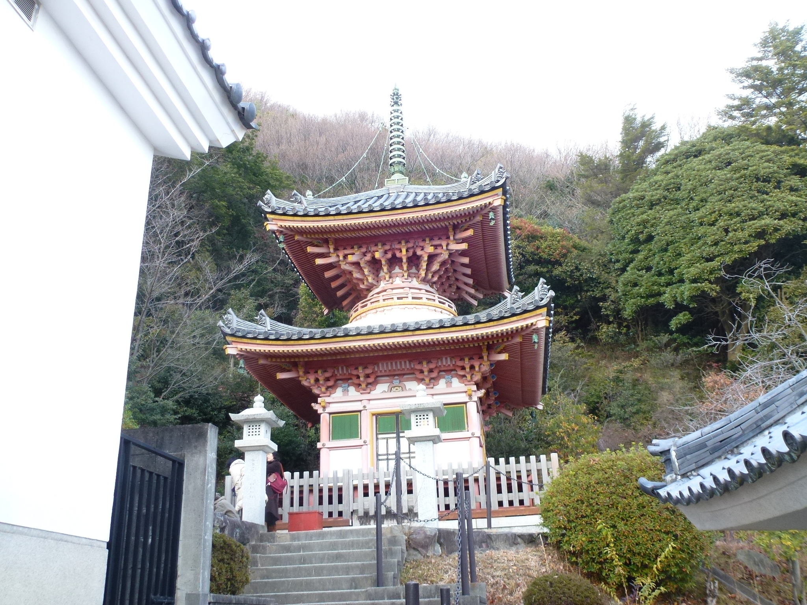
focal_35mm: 30
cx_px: 404
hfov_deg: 60.0
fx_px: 699
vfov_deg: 46.8
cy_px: 302
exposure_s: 1/60
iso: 160
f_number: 3.5
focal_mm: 5.4
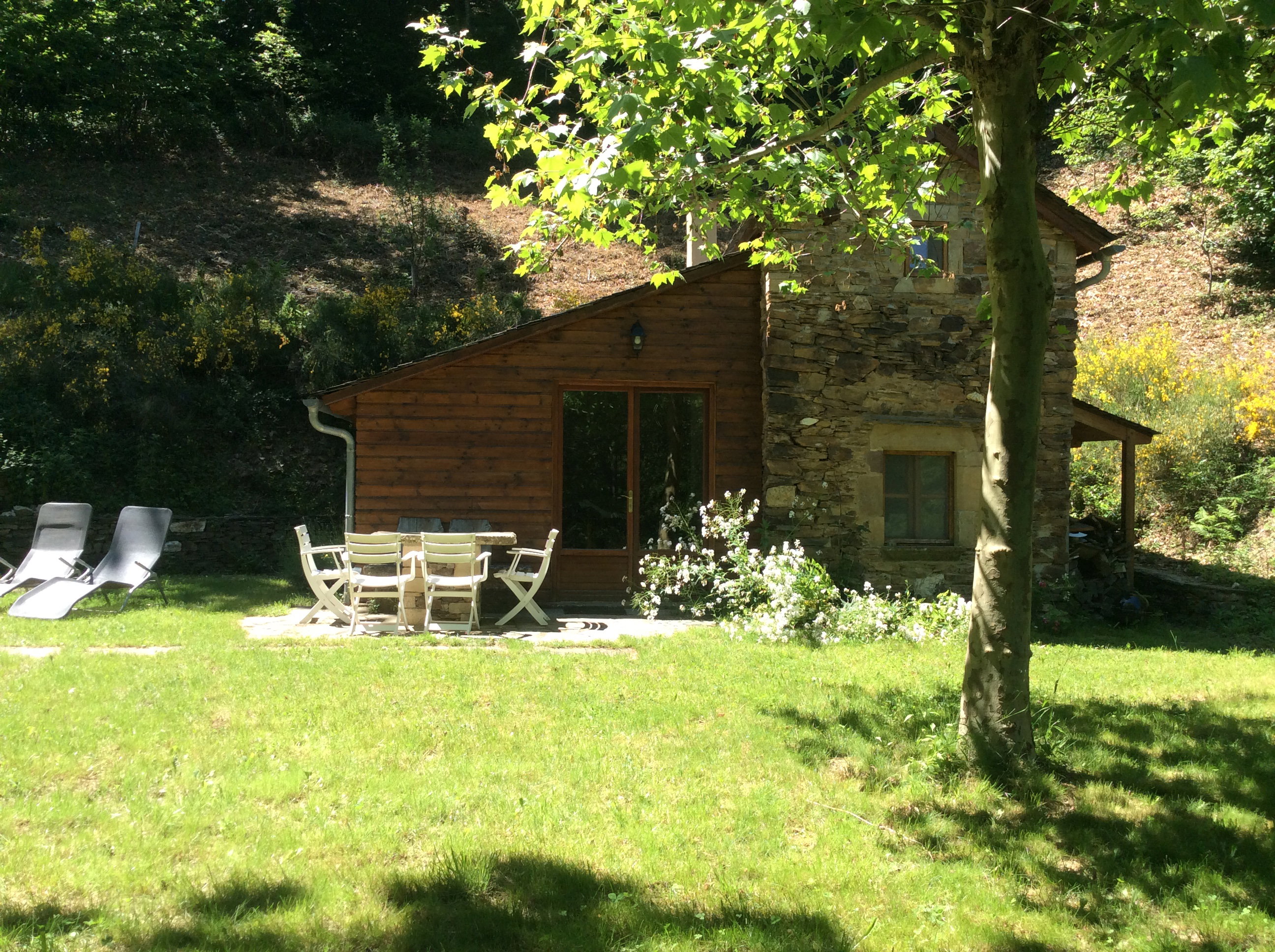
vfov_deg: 44.1
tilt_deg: +0.6
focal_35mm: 32
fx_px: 1177
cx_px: 638
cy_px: 476
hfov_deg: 56.9
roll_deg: +0.6
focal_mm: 3.3
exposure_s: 1/394
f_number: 2.4
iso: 32
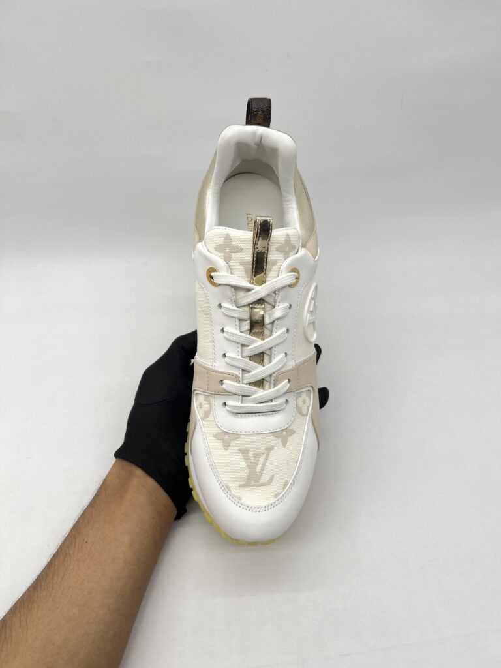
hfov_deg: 53.1
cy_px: 334
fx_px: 502
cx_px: 250
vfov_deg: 67.3
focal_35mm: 26
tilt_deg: -45.4
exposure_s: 1/165
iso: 40
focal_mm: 5.7
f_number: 1.5
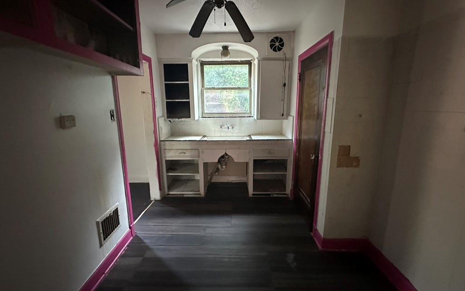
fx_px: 190
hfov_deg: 101.5
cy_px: 140
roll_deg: -1.0
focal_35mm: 15
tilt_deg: -10.8
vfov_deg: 74.8
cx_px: 231
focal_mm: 2.22
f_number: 2.2
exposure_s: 1/51
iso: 1250
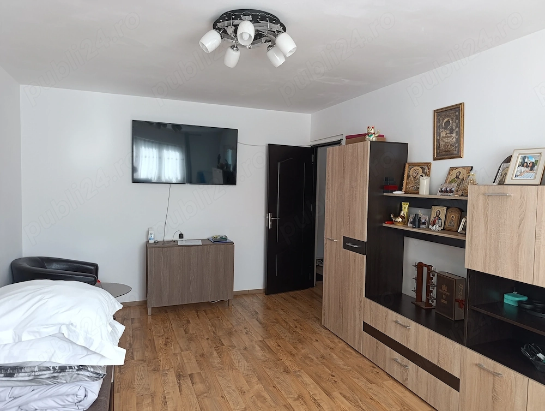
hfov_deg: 73.8
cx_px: 272
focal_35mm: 23
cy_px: 206
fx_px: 363
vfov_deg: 59.0
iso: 400
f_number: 1.7
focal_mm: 6.11
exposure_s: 1/100
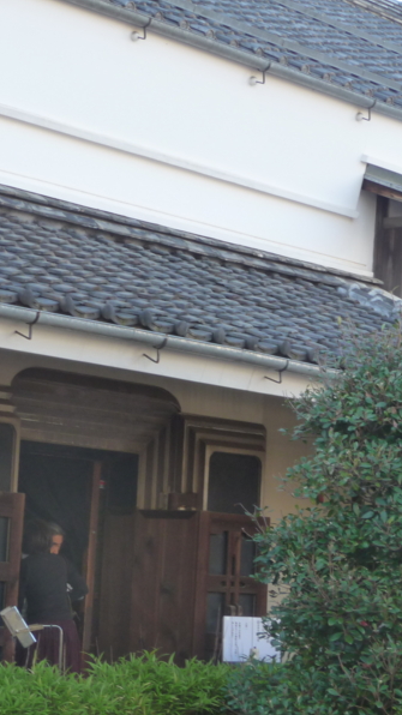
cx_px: 276
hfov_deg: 12.3
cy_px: 358
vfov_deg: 21.8
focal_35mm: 98
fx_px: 1858
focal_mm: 11.3
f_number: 4.5
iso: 160
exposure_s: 1/80
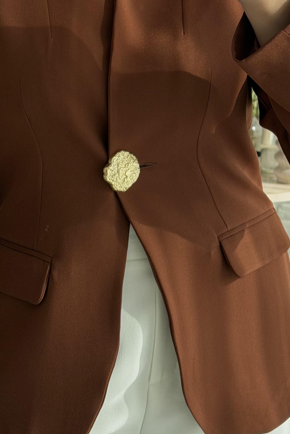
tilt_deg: -17.8
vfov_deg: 19.8
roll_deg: -3.8
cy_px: 35
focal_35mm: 101
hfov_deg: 13.5
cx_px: 208
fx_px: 1220
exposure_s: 1/1377
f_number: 1.78
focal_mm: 6.76
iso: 80
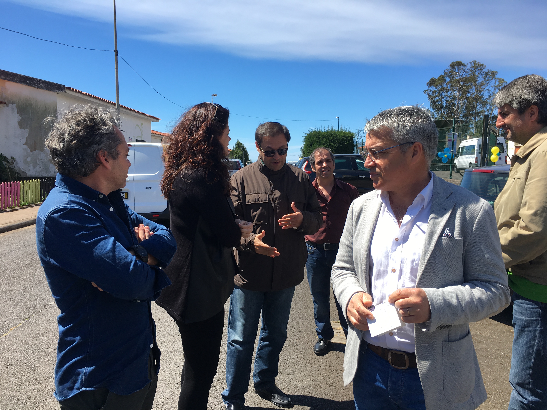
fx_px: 458
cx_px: 274
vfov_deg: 48.2
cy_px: 205
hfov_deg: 61.7
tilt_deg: -6.0
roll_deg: -1.7
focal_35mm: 29
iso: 25
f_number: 2.2
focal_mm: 4.15
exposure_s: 1/894
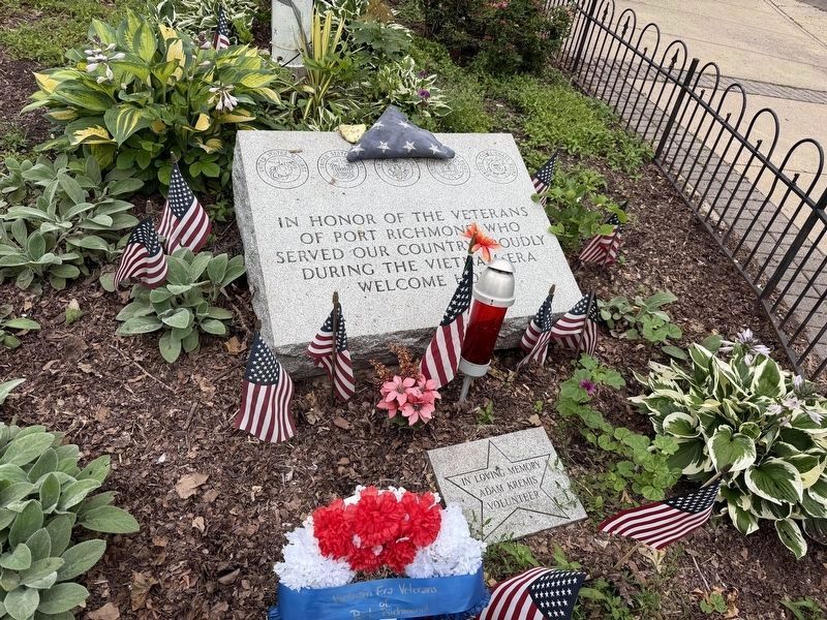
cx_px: 414
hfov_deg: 71.6
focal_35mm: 24
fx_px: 573
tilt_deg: -39.8
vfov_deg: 56.8
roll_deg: -12.4
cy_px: 310
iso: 80
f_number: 1.78
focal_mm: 6.76
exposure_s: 1/1046
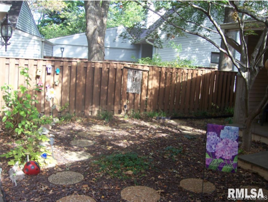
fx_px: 279
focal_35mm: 36
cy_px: 101
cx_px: 134
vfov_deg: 39.7
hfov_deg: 51.3
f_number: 3
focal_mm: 6
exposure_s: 1/125
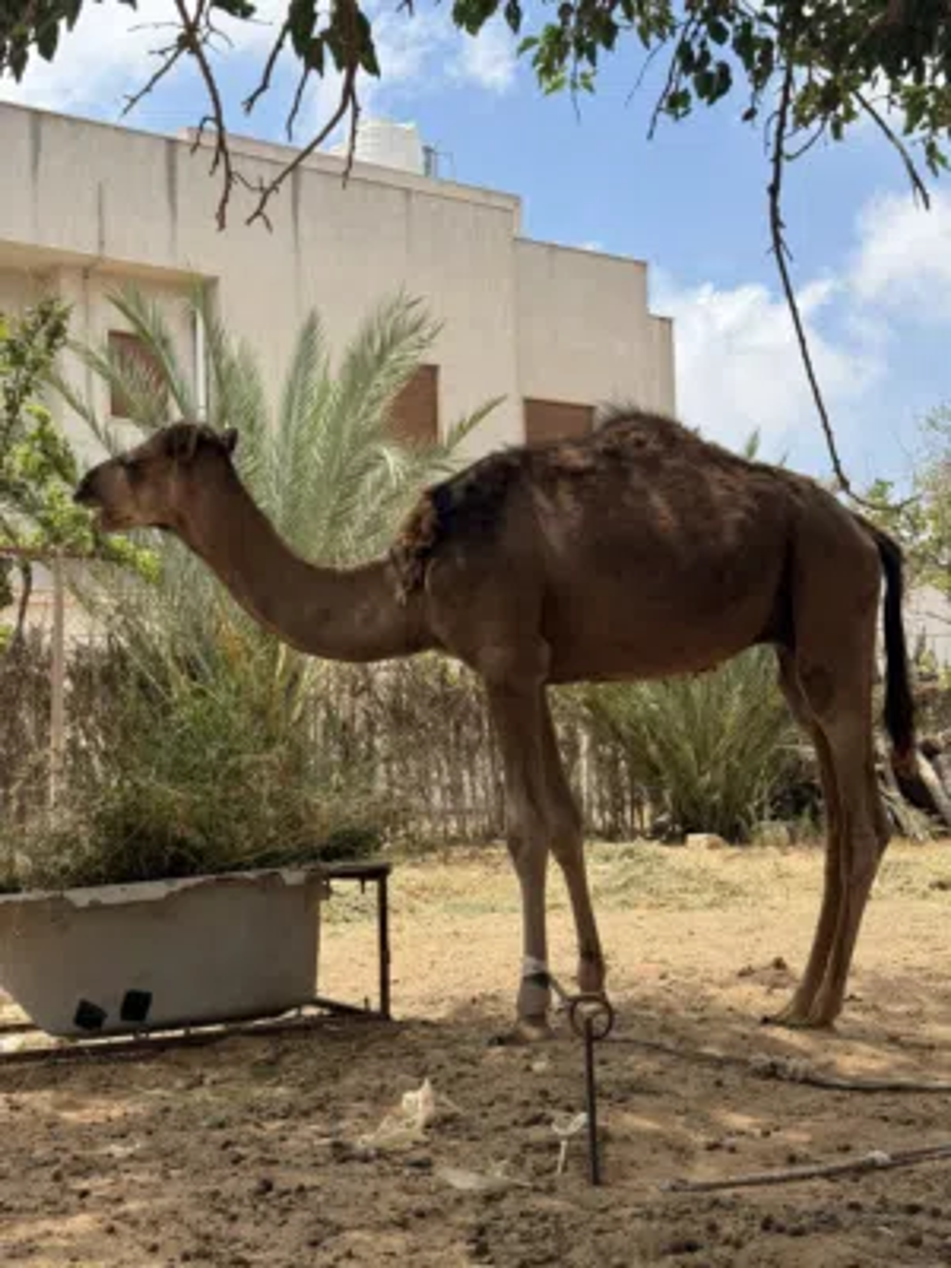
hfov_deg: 30.3
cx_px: 476
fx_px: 1758
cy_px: 634
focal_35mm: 48
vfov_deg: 39.7
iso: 80
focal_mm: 6.76
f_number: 1.78
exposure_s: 1/4098
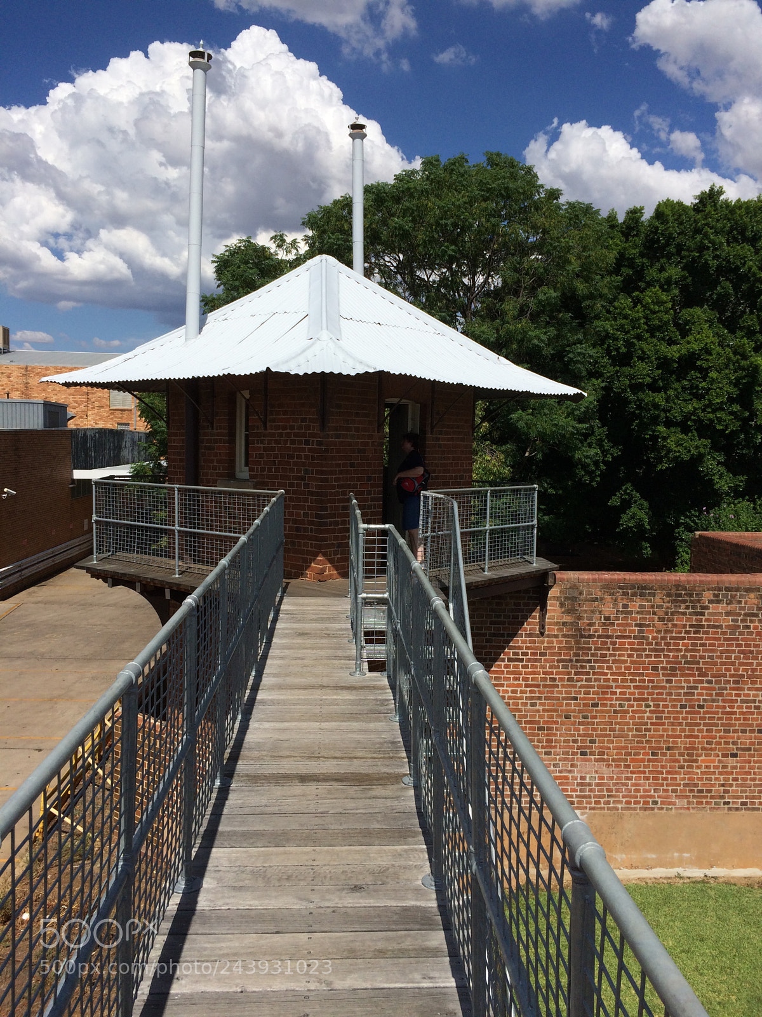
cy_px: 508
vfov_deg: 61.7
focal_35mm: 29
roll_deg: -1.2
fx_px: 851
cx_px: 381
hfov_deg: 48.2
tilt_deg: -4.2
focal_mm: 4.15
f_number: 2.2
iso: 32
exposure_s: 1/5128
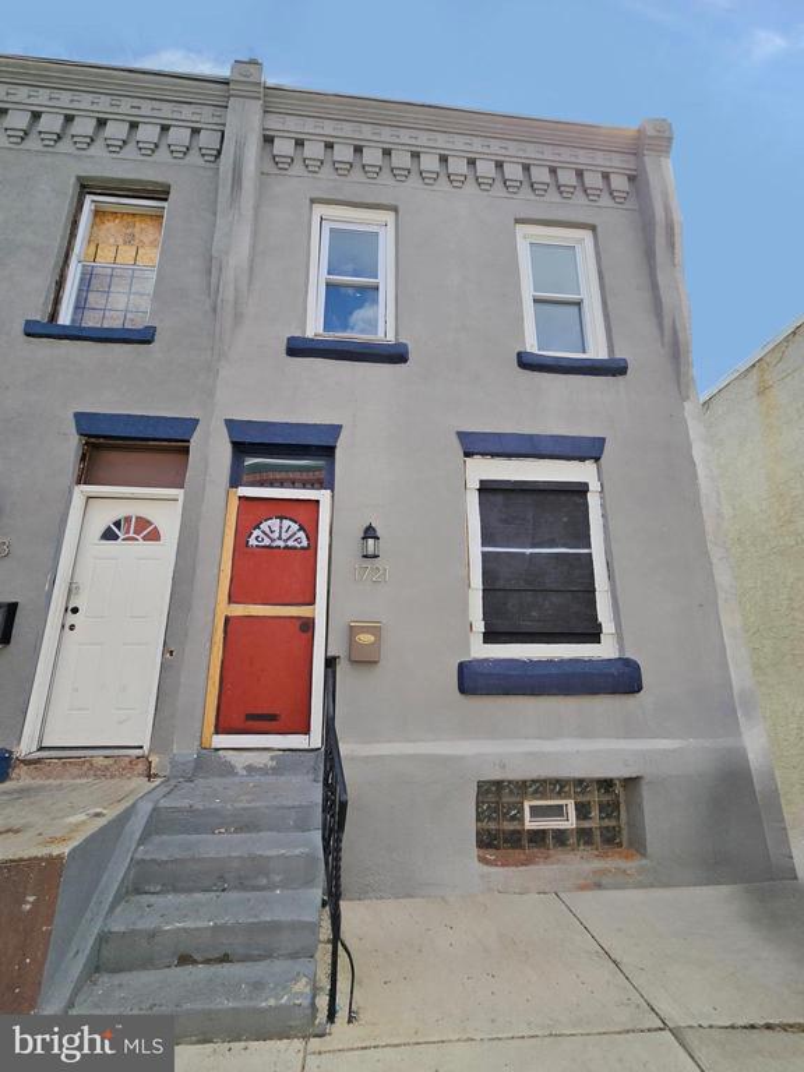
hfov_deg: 89.9
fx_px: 403
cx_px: 402
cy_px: 536
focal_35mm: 13
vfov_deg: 106.2
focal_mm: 2.2
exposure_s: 1/2558
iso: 50
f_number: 2.2
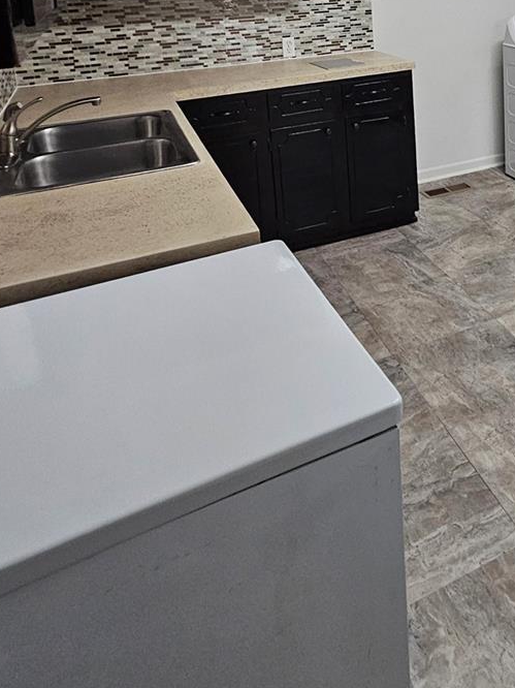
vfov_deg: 51.0
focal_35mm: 30
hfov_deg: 42.8
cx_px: 463
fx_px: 595
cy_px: 35
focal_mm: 2.2
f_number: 2.2
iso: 320
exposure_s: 1/40
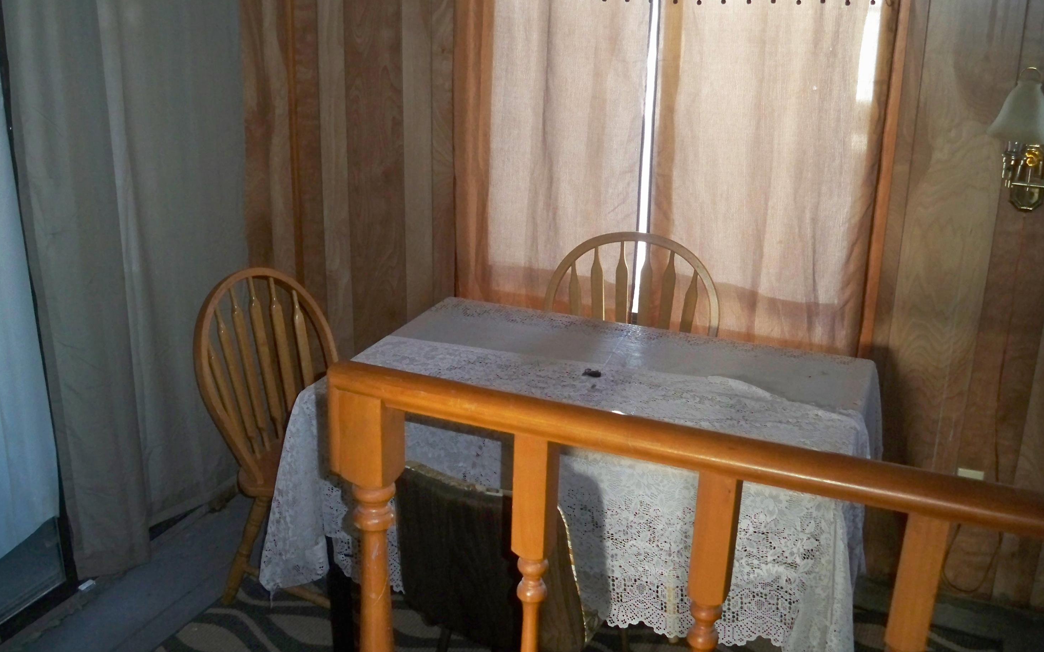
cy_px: 303
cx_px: 514
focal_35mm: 38
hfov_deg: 51.5
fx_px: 1081
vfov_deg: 33.6
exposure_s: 1/60
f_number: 3.1
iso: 400
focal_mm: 6.3
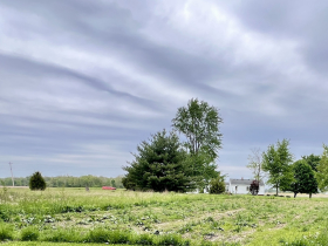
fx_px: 294
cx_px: 237
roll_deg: -2.2
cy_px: 259
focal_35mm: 31
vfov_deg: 38.9
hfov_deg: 56.1
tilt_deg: -13.2
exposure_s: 1/641
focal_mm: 1.57
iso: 32
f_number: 1.8
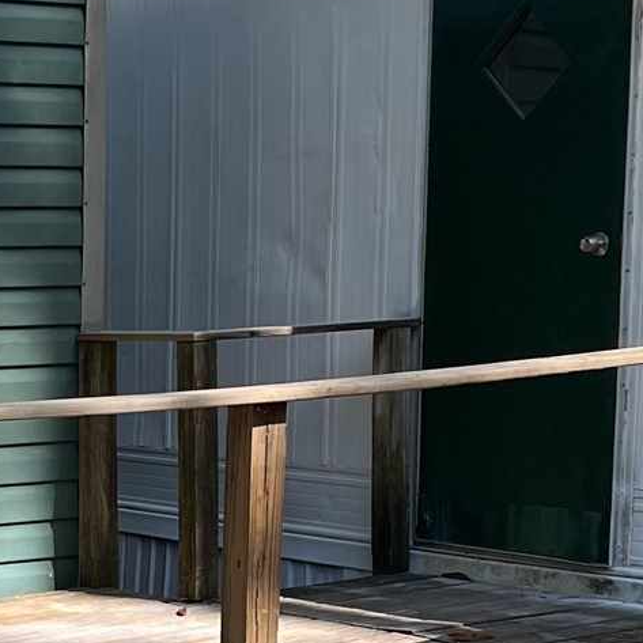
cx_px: -95
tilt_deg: -7.8
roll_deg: +0.4
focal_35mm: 112
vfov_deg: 15.4
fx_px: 2354
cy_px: 566
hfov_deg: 15.1
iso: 50
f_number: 1.5
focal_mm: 5.7
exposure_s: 1/873
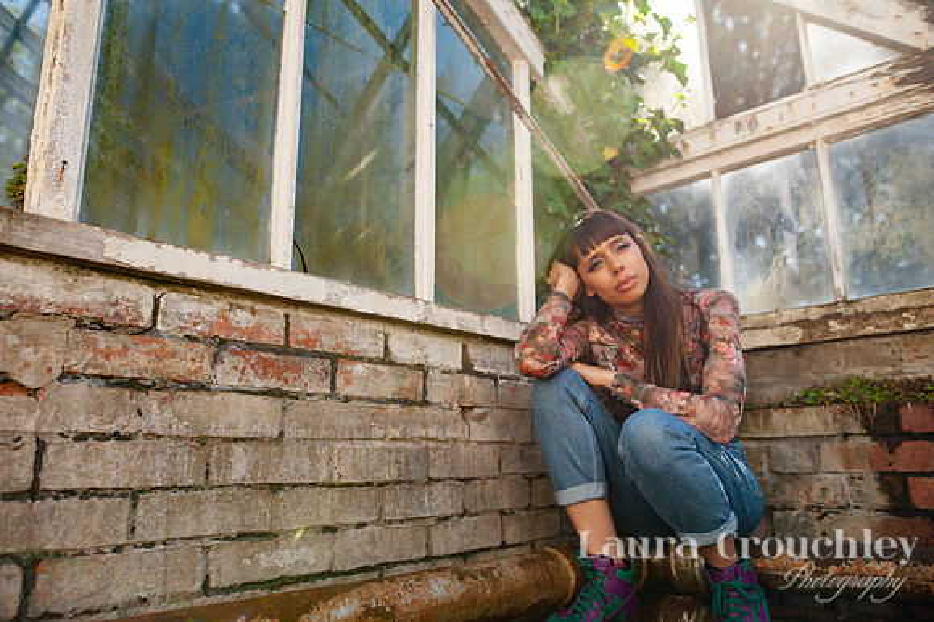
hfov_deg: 72.0
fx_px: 643
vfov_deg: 51.6
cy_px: 301
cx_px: 452
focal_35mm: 25
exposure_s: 1/2500
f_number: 2.5
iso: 320
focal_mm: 24
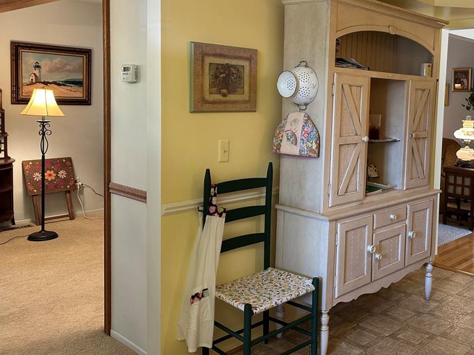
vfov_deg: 39.5
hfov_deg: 49.6
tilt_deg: -4.8
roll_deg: -2.3
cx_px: 346
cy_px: 146
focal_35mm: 36
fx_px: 493
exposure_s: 1/120
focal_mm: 6.86
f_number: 1.78
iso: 200
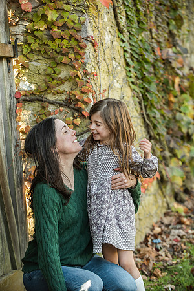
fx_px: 849
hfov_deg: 13.0
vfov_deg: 19.5
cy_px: 146
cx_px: 97
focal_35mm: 105
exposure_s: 1/160
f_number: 4
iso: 500
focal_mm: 105
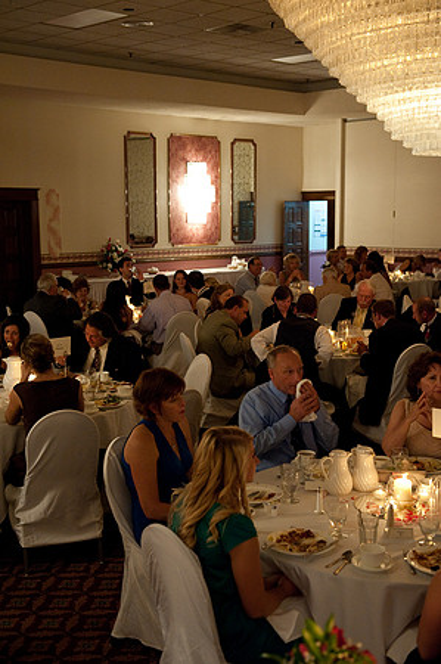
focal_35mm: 48
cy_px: 332
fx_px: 884
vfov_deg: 41.2
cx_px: 220
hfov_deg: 28.0
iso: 3200
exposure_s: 1/40
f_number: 4
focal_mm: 48
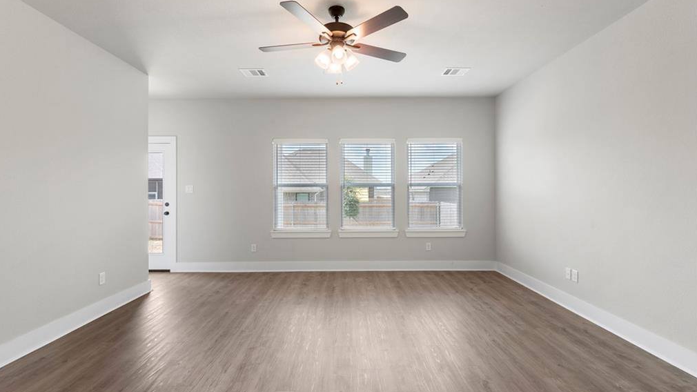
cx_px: 347
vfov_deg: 63.7
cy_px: 217
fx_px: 314
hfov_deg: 95.9
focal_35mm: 17
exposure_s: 1/250
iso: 250
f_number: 8
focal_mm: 16
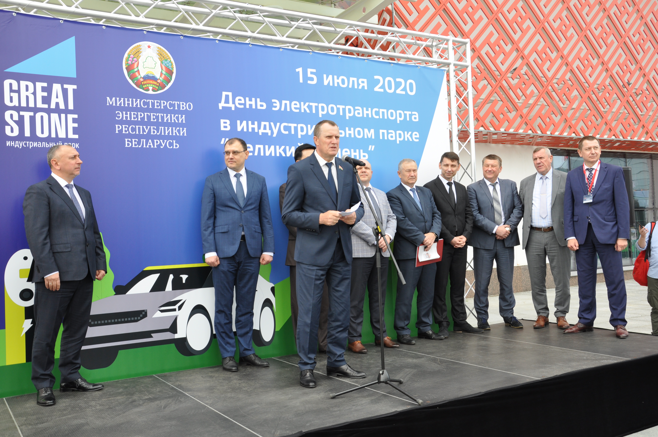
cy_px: 218
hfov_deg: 53.2
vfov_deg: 36.8
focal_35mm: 36
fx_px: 657
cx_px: 329
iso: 320
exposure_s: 1/200
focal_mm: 24
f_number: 7.1
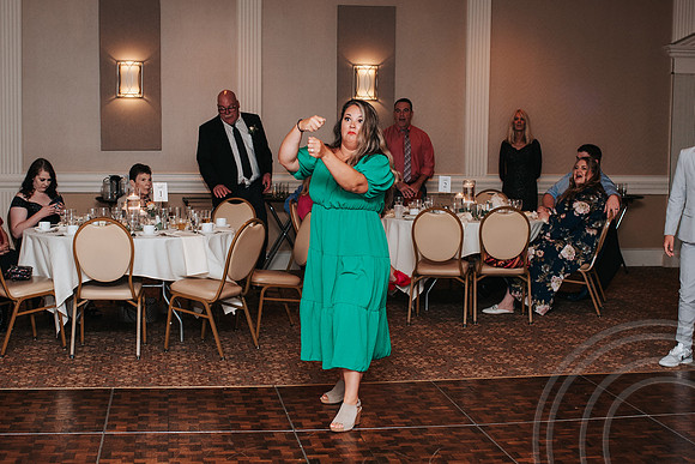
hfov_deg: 36.4
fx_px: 1055
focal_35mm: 55
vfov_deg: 24.8
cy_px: 238
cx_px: 306
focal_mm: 35
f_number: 3.5
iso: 1000
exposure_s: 1/200
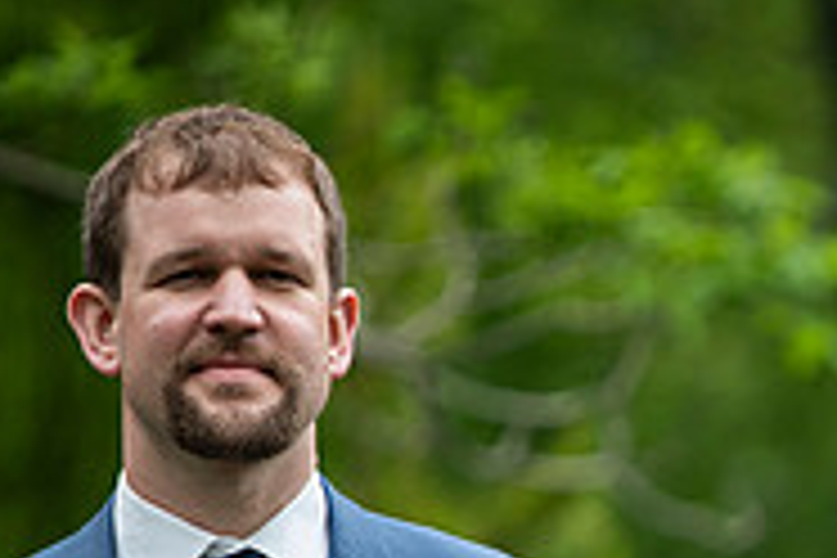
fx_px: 14530
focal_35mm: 625
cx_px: 1026
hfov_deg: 3.3
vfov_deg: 2.2
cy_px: 790
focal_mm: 200
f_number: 2.8
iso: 320
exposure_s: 1/160
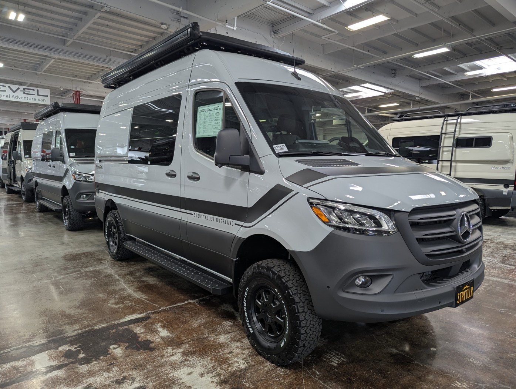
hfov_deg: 71.5
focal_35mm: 24
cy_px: 194
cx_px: 258
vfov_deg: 56.9
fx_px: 358
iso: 51
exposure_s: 1/60
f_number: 1.85
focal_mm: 6.81
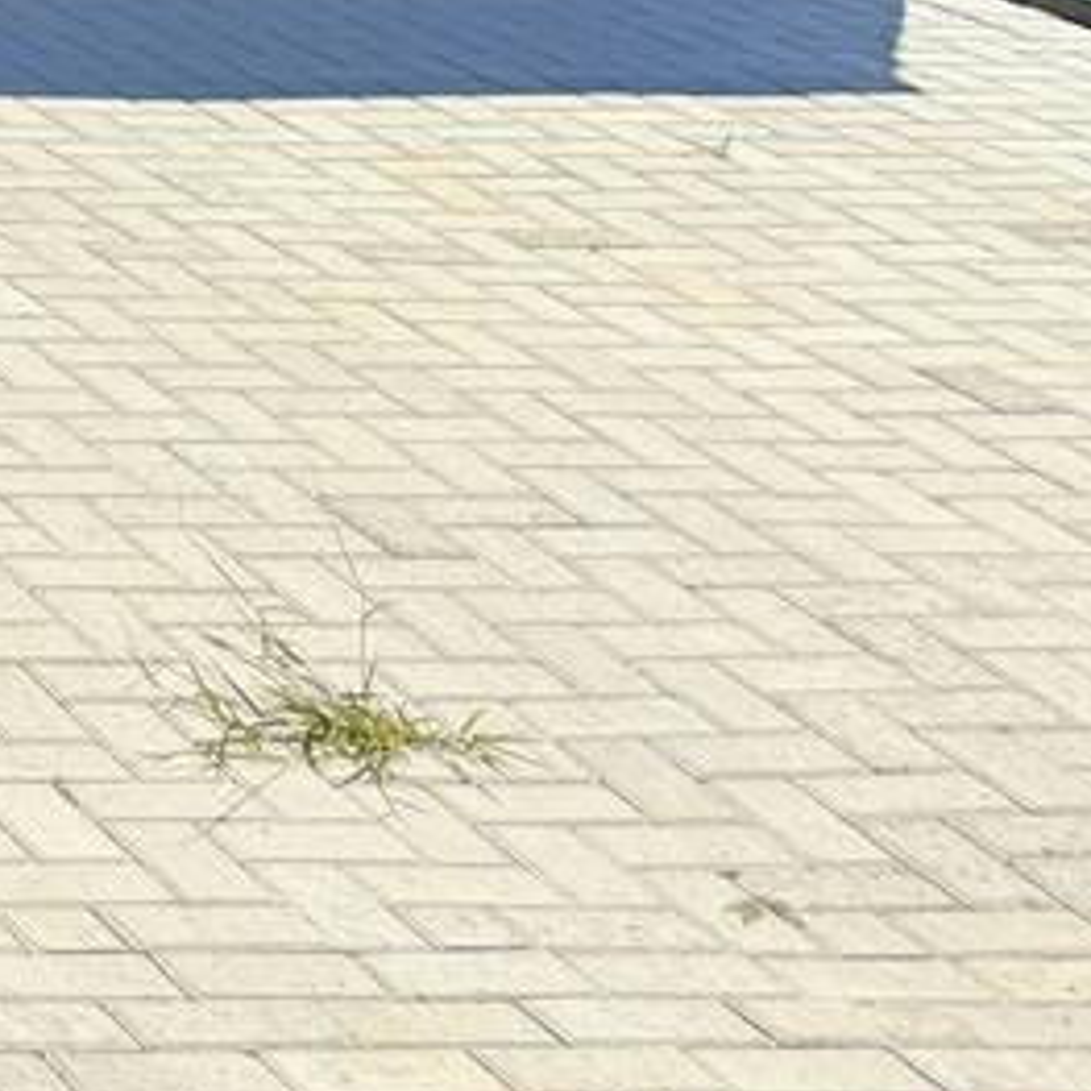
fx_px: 4136
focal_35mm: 116
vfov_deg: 13.1
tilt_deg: +9.4
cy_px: -1058
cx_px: -1680
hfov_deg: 11.7
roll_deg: +0.3
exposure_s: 1/4405
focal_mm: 6.76
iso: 80
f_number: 1.78
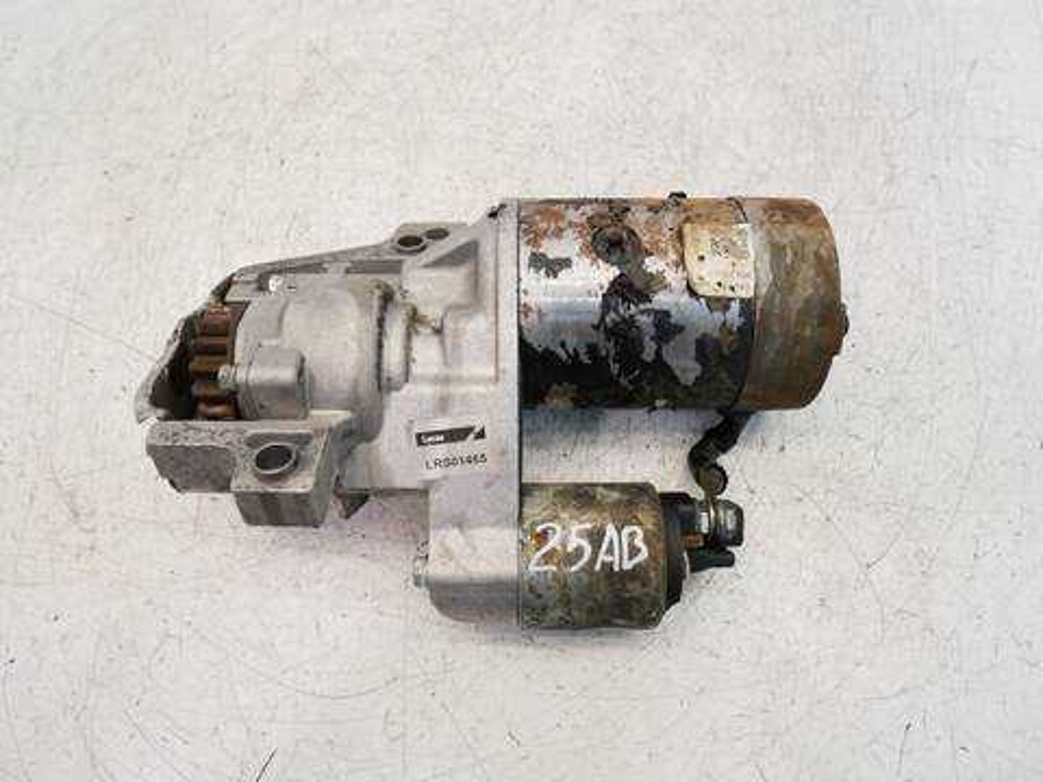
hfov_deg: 71.6
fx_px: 723
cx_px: 522
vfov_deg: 56.8
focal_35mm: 24
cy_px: 391
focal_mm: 12
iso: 400
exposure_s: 1/60
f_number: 3.5
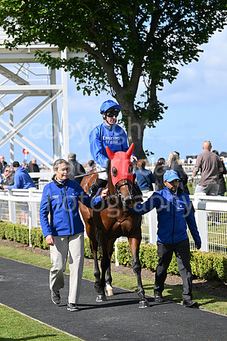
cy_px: 170
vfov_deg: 17.1
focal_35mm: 120
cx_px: 114
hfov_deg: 11.4
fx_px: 1135
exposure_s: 1/2000
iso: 400
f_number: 5.6
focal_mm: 120
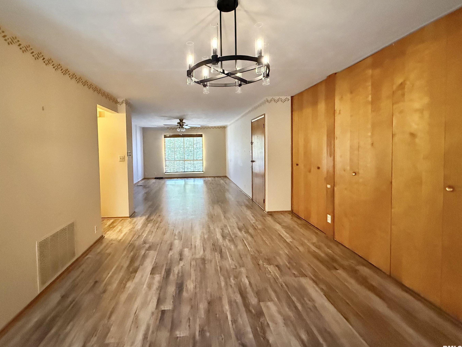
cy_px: 156
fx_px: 214
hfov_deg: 94.1
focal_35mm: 16
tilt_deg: -1.4
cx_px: 205
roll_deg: +1.3
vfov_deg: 77.9
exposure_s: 1/60
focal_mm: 2.22
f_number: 2.2
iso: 1250
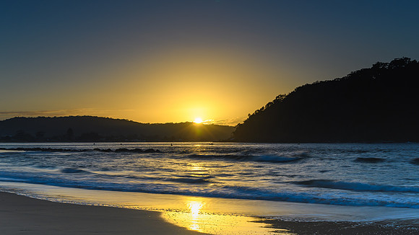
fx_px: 553
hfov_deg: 41.5
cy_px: 56
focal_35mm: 50
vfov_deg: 23.8
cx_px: 207
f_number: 8
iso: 50
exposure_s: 1/2.5
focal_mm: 24
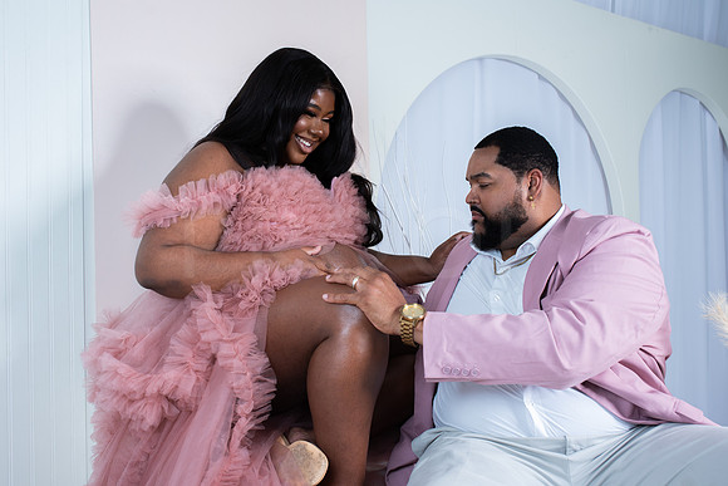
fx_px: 708
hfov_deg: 54.4
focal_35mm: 35
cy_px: 243
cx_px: 364
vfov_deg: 37.9
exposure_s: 1/200
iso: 100
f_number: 5.6
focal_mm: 35
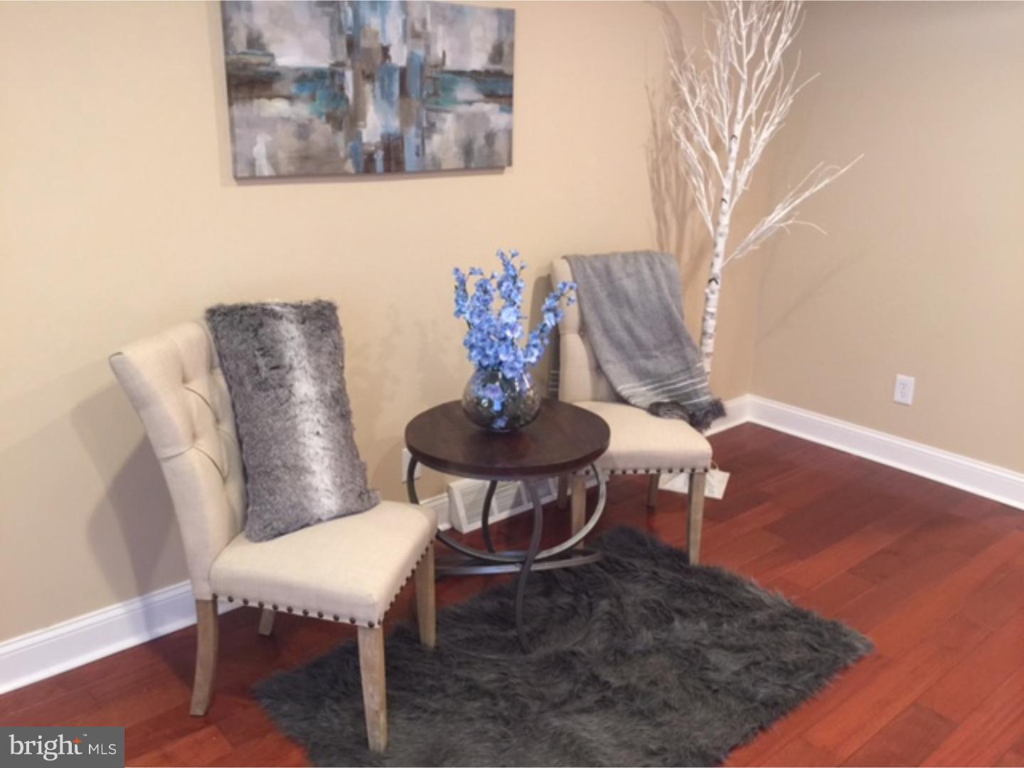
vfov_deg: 48.2
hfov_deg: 61.7
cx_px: 512
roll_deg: -0.9
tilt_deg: -19.0
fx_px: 858
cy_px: 384
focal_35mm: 29
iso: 100
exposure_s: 1/15
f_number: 2.2
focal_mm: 4.15
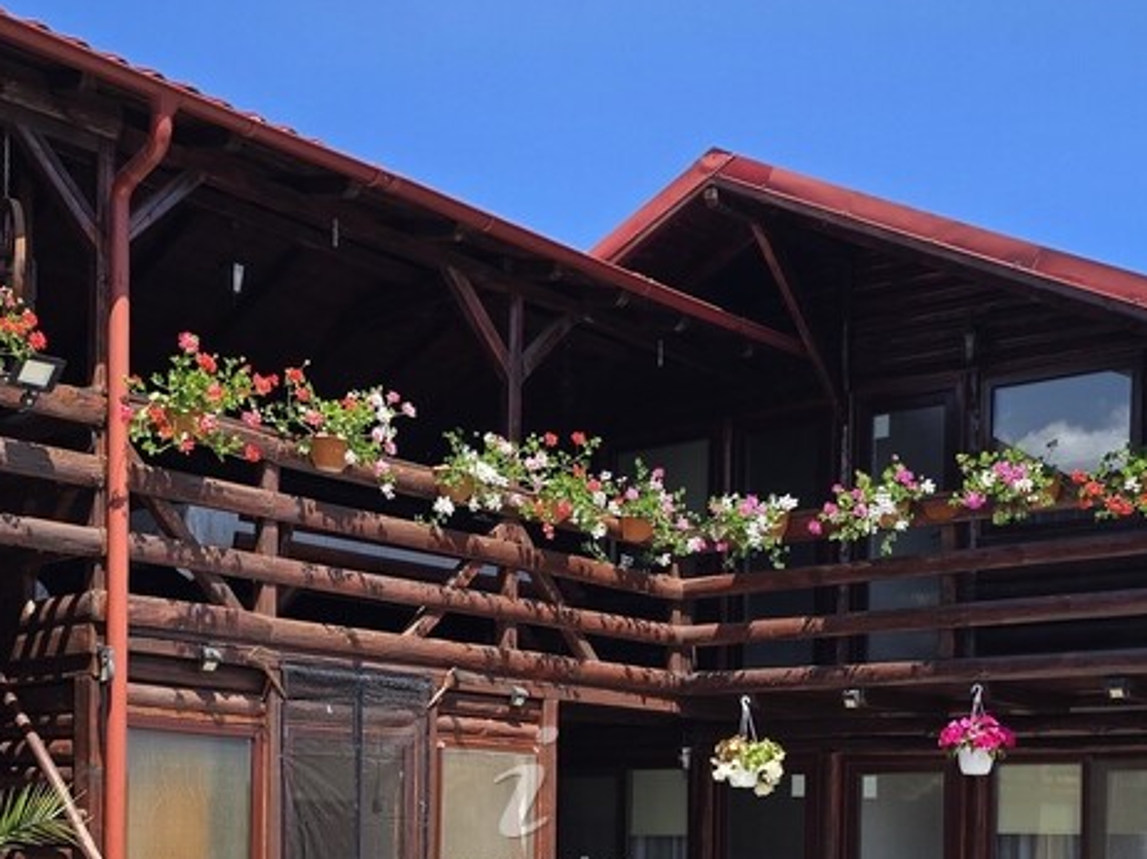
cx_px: 574
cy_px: 847
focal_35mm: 51
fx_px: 1689
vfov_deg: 27.0
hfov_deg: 37.5
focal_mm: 6.3
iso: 12
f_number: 1.7
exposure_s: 1/450
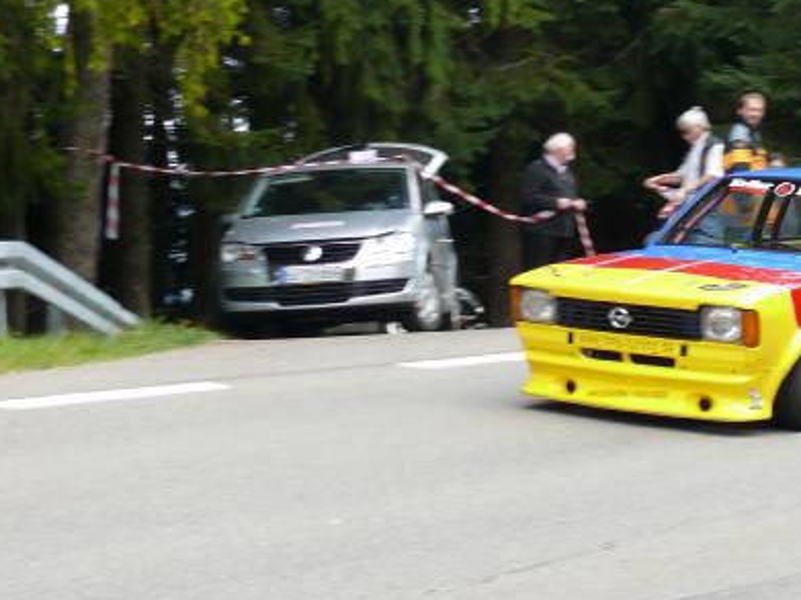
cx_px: 692
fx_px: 2568
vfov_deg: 13.3
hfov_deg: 17.5
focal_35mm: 111
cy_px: 228
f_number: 3.2
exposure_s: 1/125
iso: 125
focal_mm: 13.2
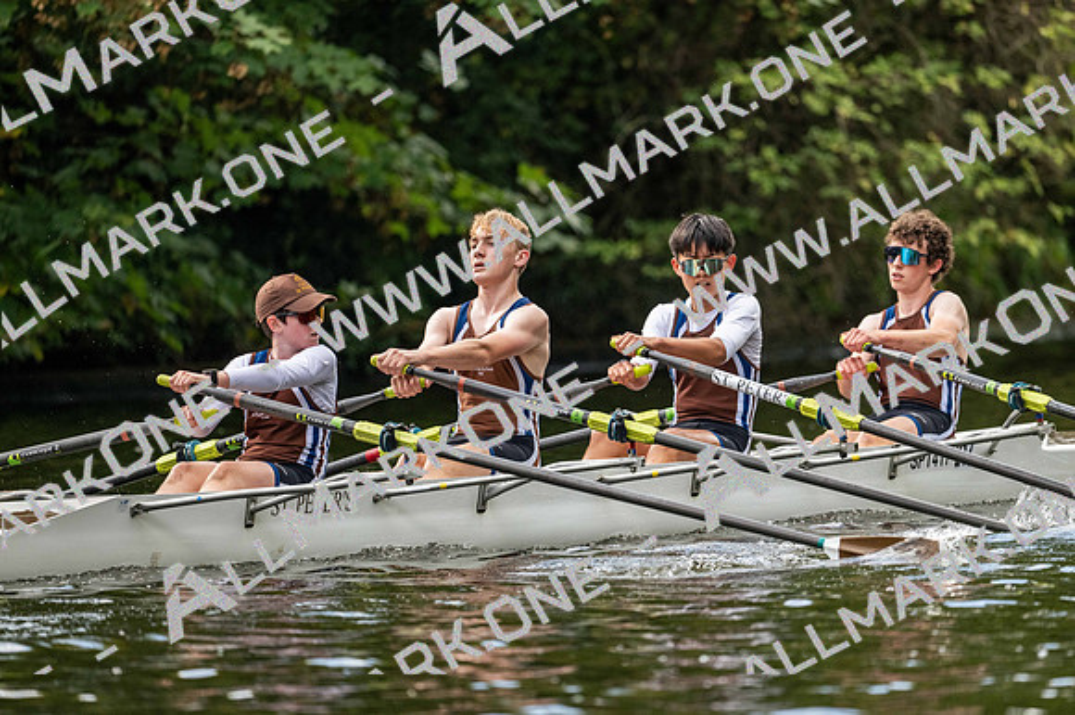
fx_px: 11940
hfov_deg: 5.2
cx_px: 538
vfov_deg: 3.4
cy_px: 358
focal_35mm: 400
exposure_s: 1/2500
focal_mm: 400
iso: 1400
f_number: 4.5
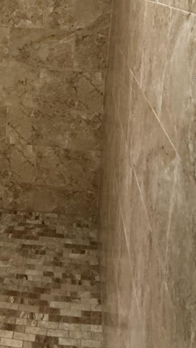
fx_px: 517
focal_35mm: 56
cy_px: 77
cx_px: -2
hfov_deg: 20.7
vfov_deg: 36.1
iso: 250
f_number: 1.8
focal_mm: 3
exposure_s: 1/40
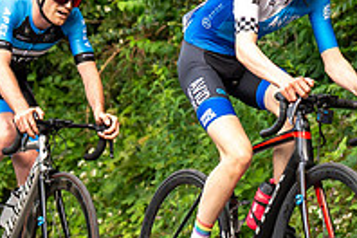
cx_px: 264
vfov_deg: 4.1
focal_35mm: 334
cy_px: -4
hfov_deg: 6.2
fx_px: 3312
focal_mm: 70
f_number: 3.5
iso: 400
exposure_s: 1/800
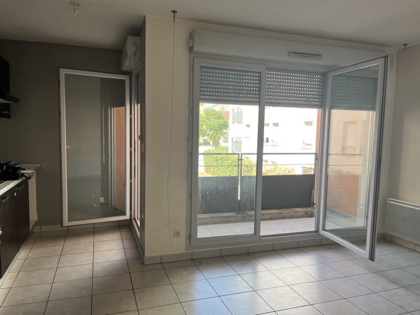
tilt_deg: -4.7
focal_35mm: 26
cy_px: 158
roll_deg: -0.3
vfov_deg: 53.1
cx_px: 210
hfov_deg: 67.3
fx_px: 315
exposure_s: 1/242
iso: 40
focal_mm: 5.1
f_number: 1.6
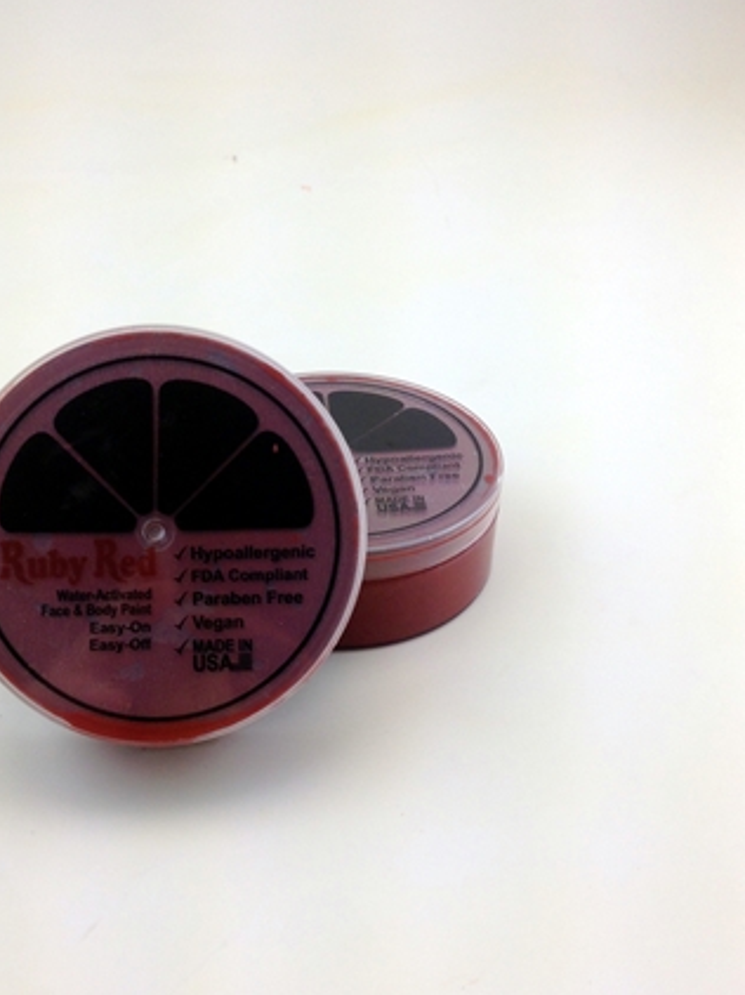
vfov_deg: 43.8
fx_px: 1235
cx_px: 321
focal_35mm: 43
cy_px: 531
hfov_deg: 33.5
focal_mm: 4.12
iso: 50
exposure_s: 1/168
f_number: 2.4
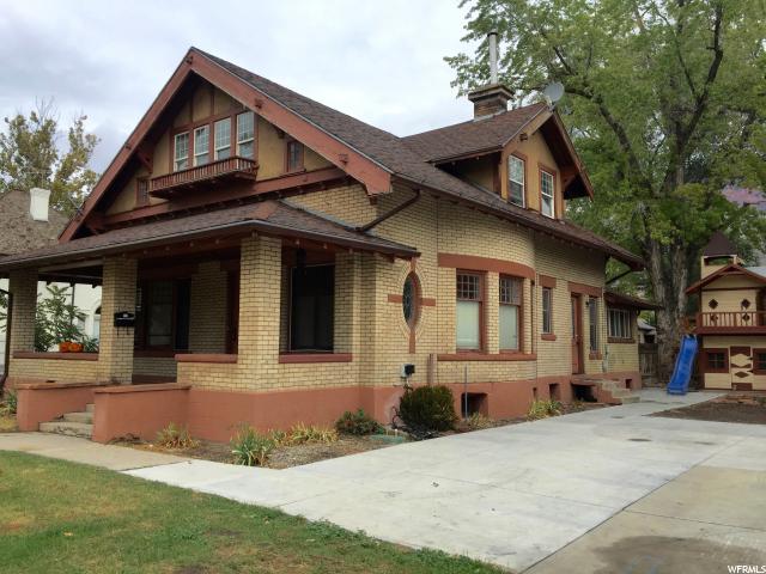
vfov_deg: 48.2
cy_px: 287
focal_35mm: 29
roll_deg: +0.1
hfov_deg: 61.7
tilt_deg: +7.8
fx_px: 642
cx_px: 383
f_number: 2.2
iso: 32
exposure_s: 1/1236
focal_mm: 4.15
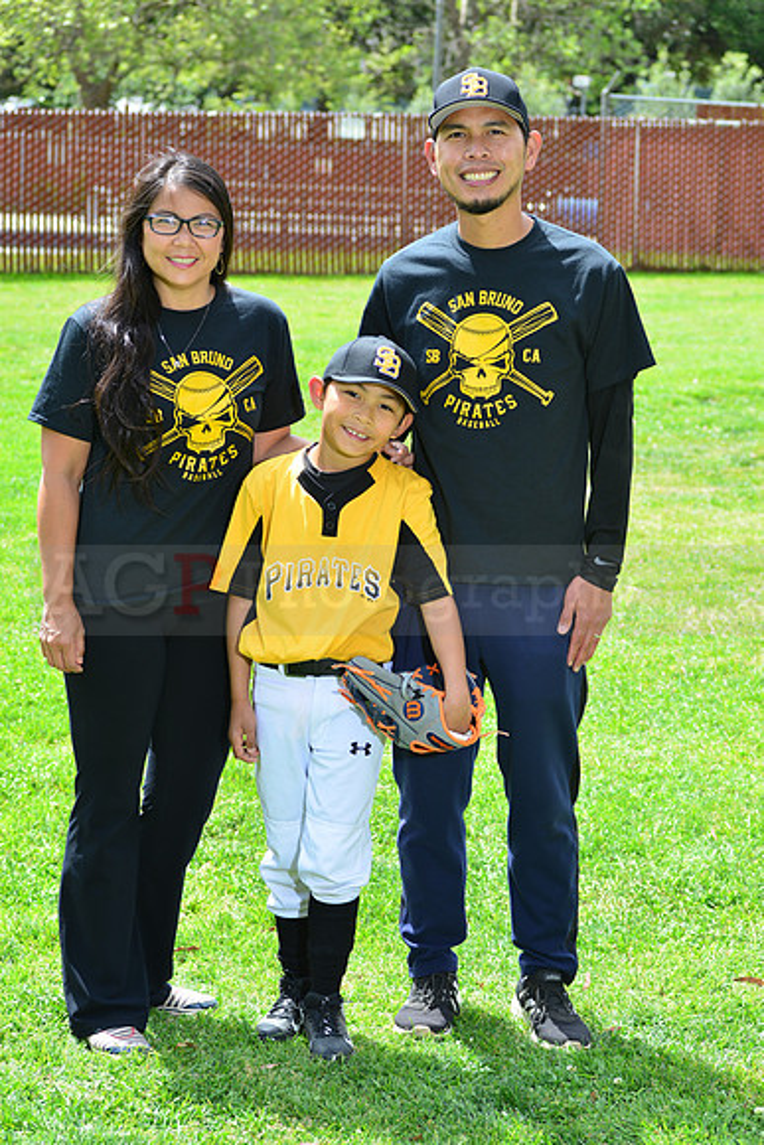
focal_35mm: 86
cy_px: 572
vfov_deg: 23.6
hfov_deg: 15.9
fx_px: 2736
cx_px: 382
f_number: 8
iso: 200
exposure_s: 1/200
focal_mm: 86
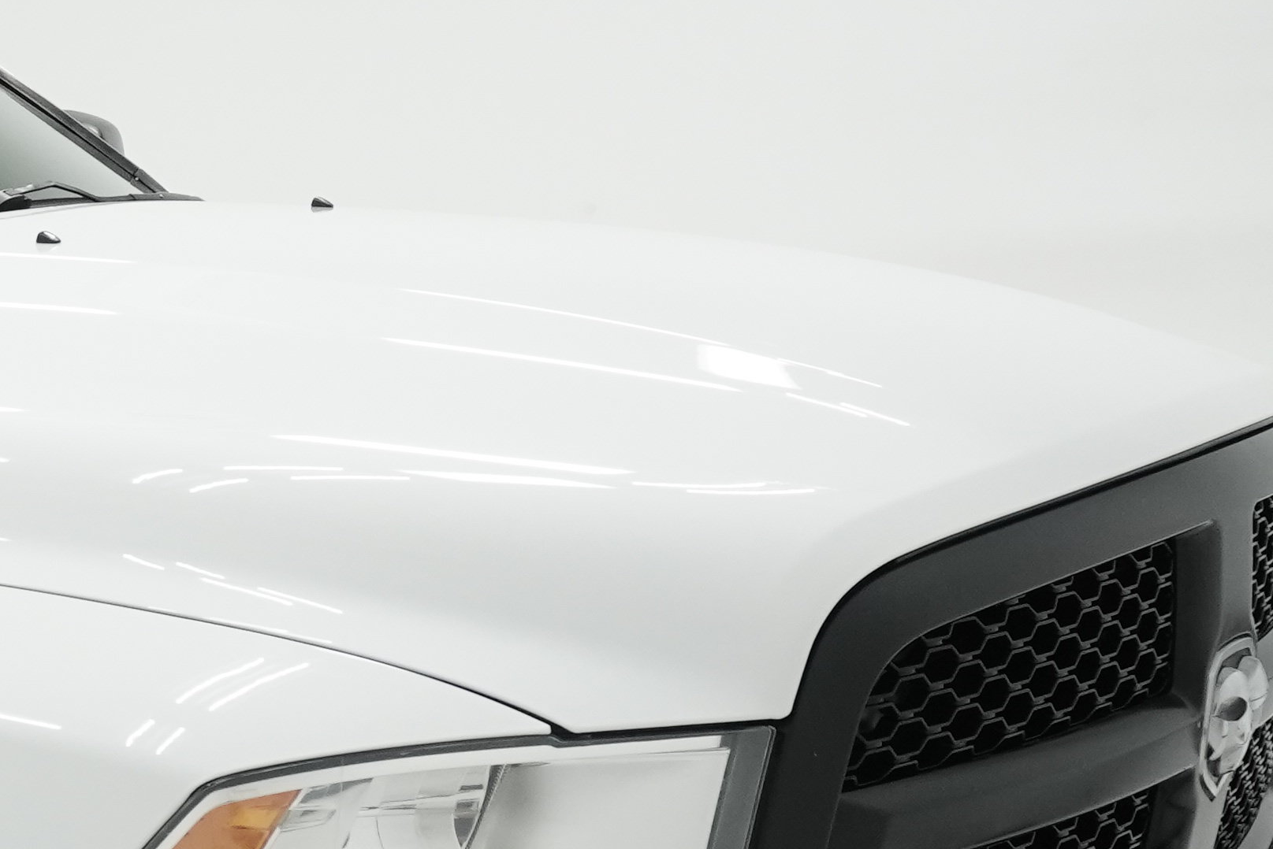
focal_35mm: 96
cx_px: -524
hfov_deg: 19.1
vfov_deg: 14.1
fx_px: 3396
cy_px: 846
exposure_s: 1/200
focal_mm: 20
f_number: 5.6
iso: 1000
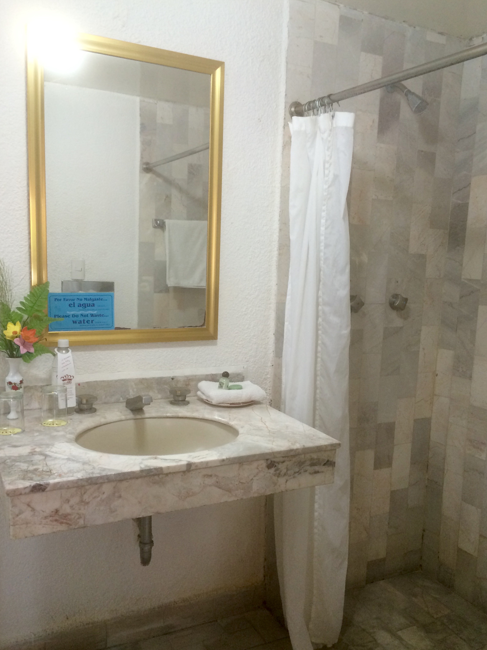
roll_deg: +0.3
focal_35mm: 31
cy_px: 343
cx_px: 258
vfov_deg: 58.3
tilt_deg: -7.6
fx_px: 581
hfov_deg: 45.4
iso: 100
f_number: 2.2
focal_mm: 4.15
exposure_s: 1/30
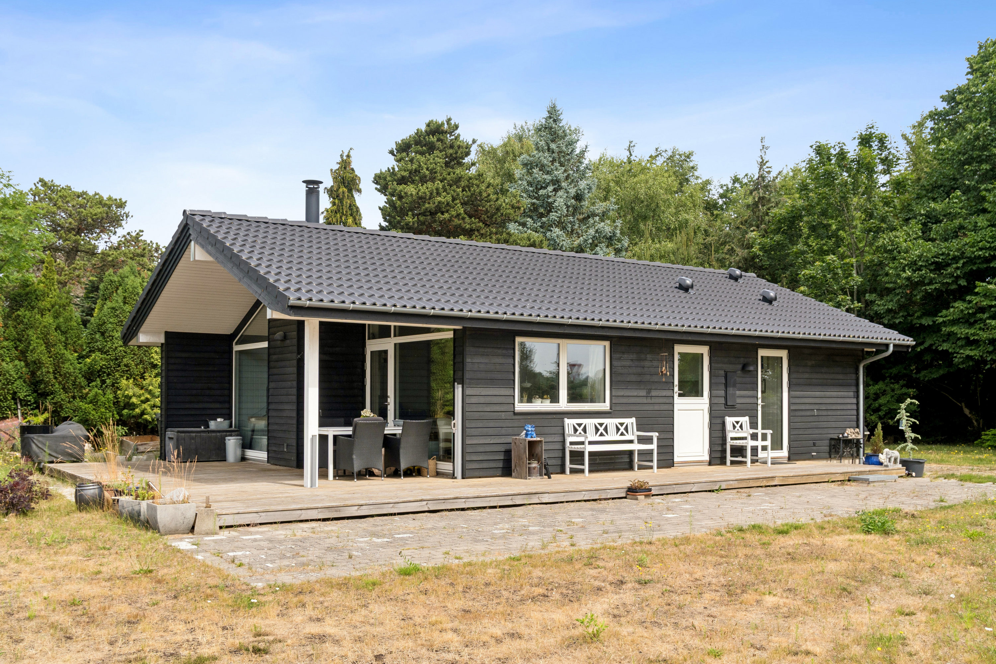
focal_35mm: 33
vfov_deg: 40.0
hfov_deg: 57.2
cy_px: 332
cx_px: 498
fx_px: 913
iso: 200
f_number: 8
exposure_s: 1/320
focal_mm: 22
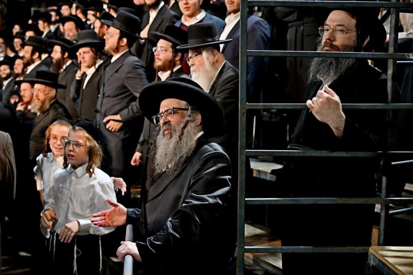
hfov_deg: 41.9
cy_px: 138
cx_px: 206
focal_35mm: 47
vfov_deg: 28.7
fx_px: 539
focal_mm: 47
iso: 1250
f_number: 4
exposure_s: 1/320
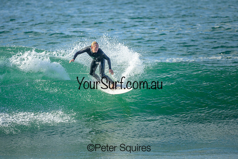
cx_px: 108
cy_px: 68
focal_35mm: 916
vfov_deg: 1.5
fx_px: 6056
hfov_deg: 2.3
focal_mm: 800
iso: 250
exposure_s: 1/2000
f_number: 6.3
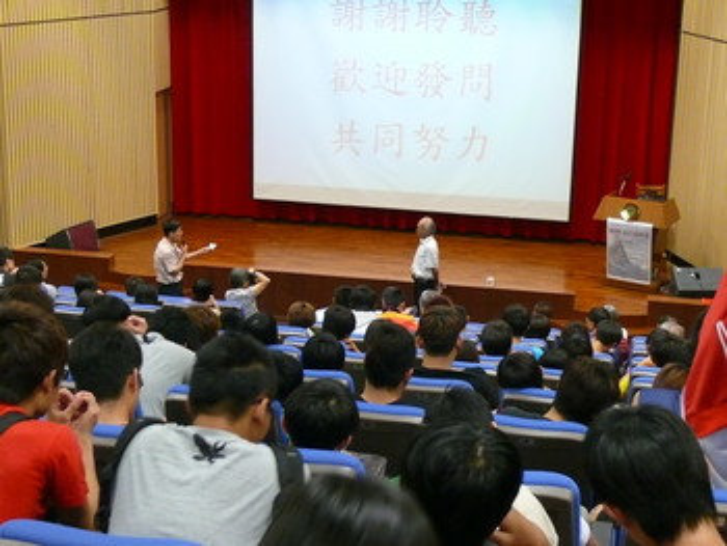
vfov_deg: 23.3
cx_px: 364
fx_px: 1324
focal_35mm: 63
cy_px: 273
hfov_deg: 30.7
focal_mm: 10.5
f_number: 3.2
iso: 400
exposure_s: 1/20
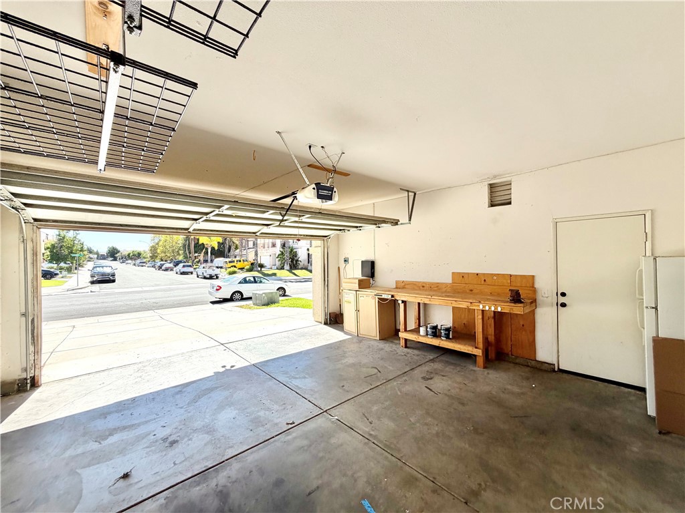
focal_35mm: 14
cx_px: 342
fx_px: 277
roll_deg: +1.3
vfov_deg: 85.7
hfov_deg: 102.1
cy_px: 256
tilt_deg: +1.2
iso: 50
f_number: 2.2
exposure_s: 1/502
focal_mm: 2.22
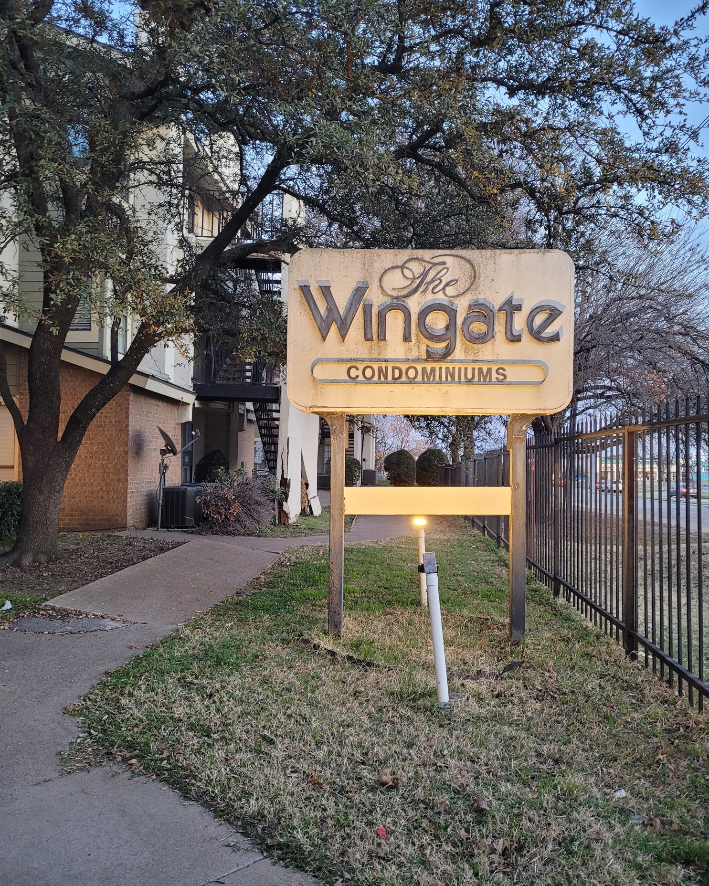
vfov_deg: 62.2
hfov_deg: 51.5
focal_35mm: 28
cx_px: 354
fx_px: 734
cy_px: 449
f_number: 1.8
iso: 200
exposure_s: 1/40
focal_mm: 5.4
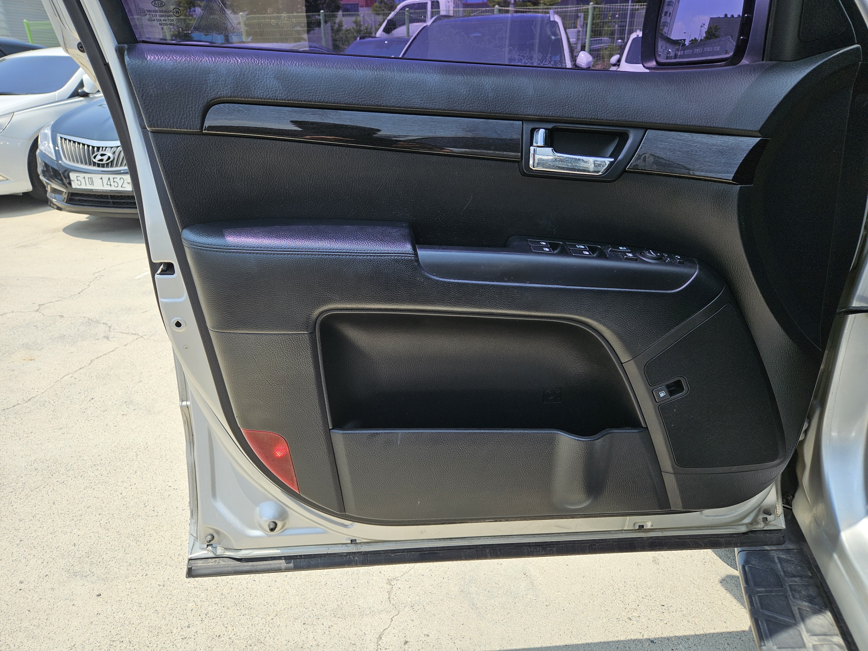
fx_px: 577
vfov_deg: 58.9
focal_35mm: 23
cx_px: 434
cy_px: 326
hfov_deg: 73.9
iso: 25
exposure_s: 1/1067
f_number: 1.8
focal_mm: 5.4
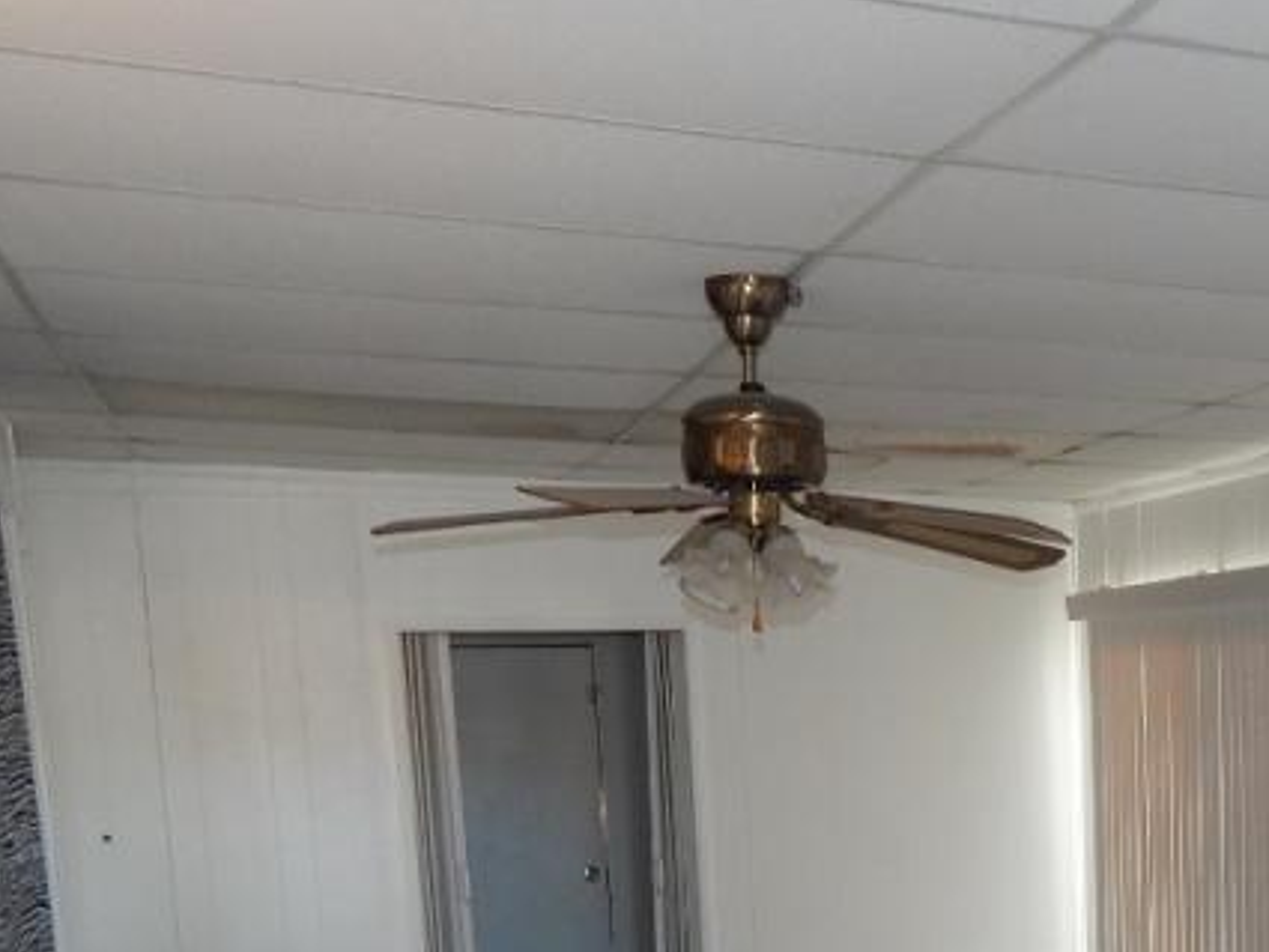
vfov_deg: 25.7
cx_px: 1182
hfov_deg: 33.9
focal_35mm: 53
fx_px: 1943
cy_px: 1027
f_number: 3
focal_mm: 4
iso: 200
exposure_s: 1/30
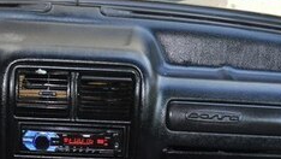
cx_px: 67
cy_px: 218
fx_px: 790
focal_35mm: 106
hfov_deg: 20.0
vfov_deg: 11.1
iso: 1000
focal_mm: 24
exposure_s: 1/60
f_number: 4.5
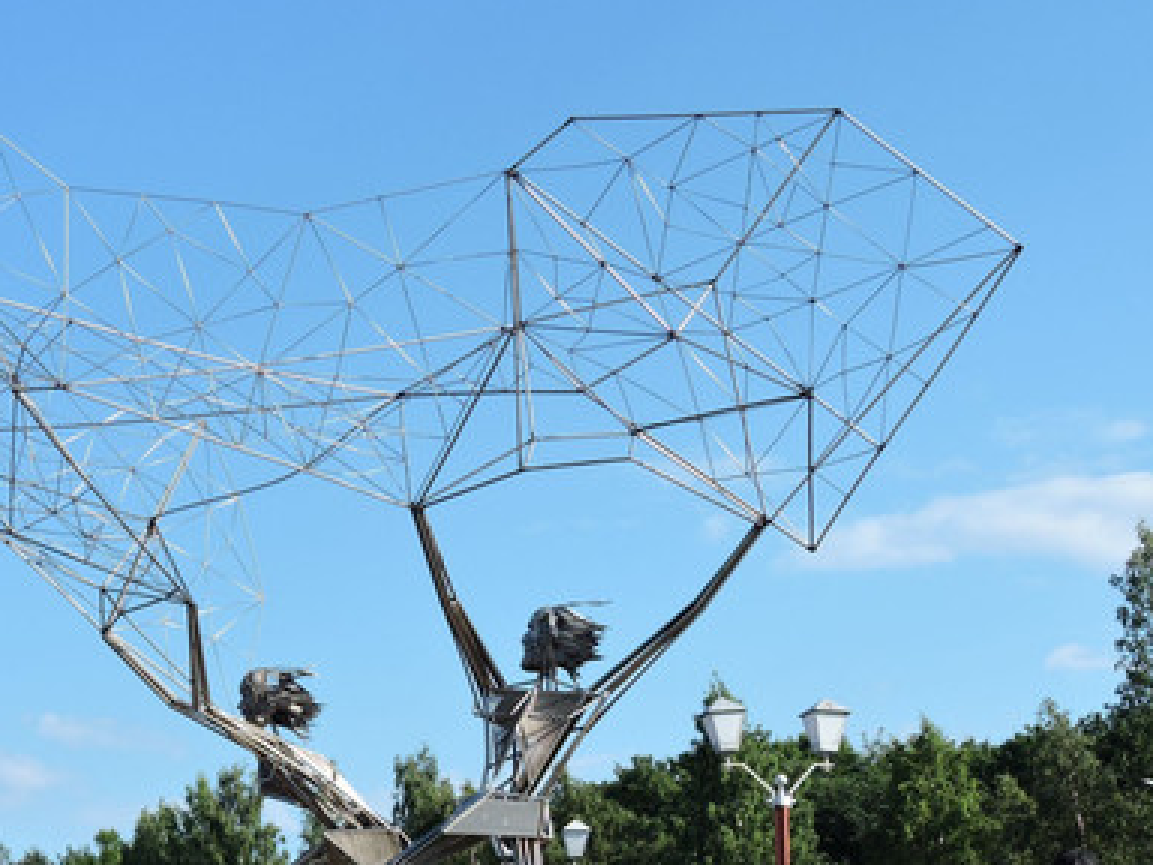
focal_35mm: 75
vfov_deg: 19.4
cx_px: 261
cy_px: 706
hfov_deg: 25.6
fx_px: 2498
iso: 100
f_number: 4
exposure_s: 1/800
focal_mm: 8.1
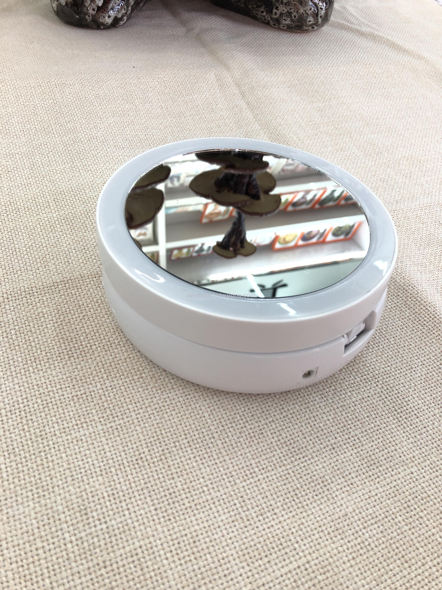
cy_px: 295
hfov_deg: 49.7
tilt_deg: -46.3
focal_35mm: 28
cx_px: 221
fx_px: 477
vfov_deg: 63.4
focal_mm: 3.99
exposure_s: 1/33
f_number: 1.8
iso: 25
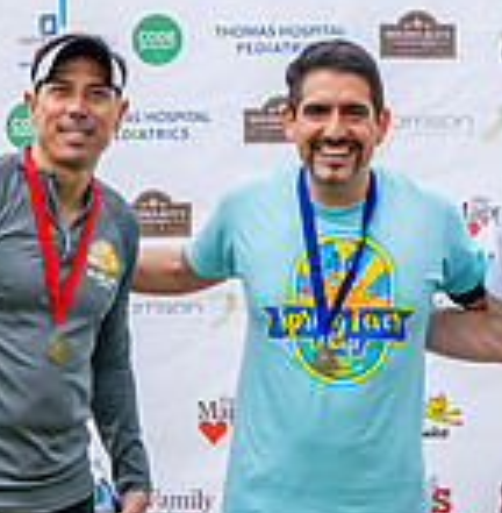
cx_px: 338
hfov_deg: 10.9
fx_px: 2619
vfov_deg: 11.2
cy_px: 277
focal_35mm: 158
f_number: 2.8
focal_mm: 36
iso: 320
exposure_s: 1/1250
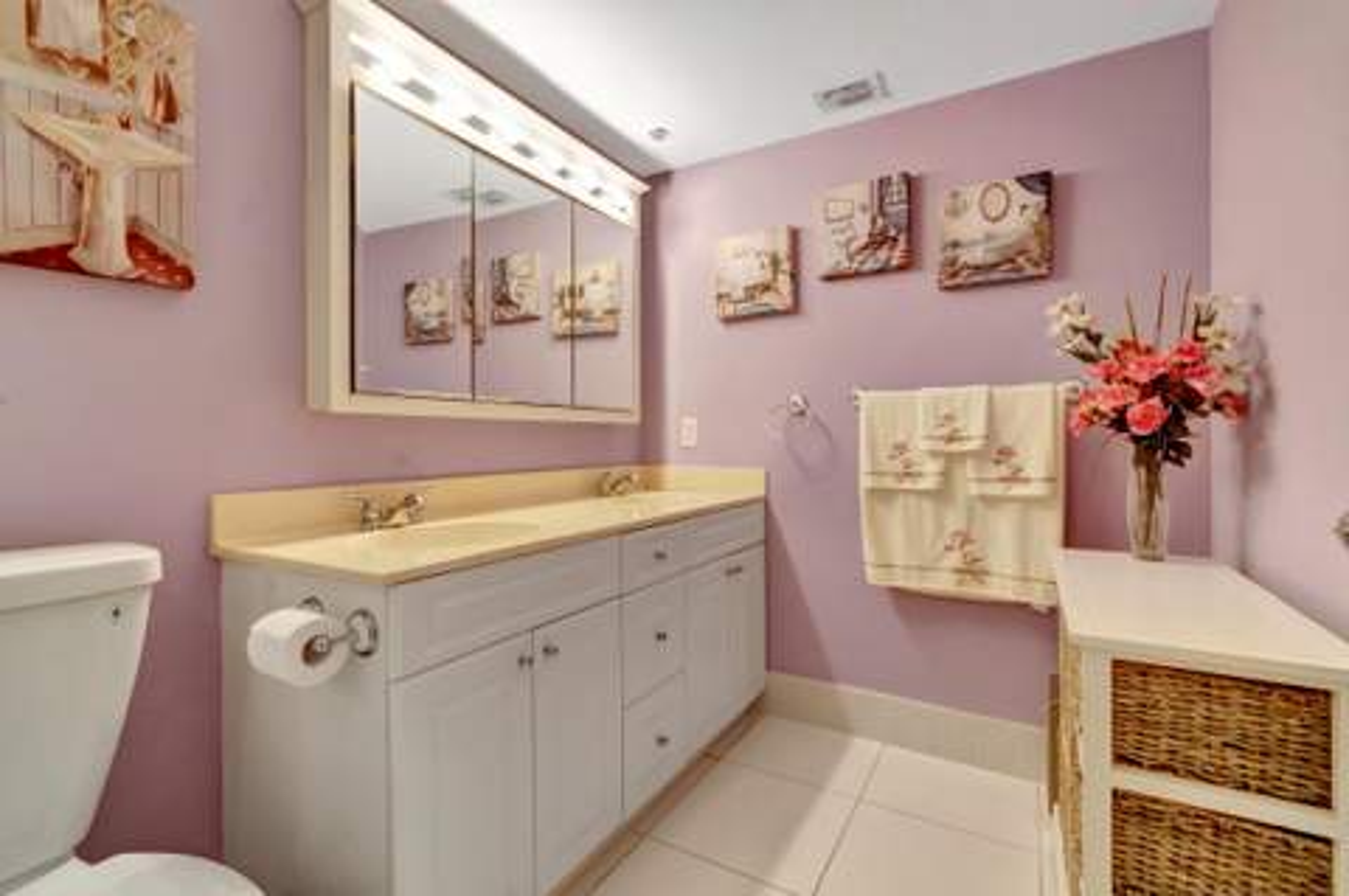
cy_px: 448
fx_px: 561
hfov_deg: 100.4
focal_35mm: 15
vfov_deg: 77.2
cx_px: 674
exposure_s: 1/15
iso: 3600
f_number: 8
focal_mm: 10
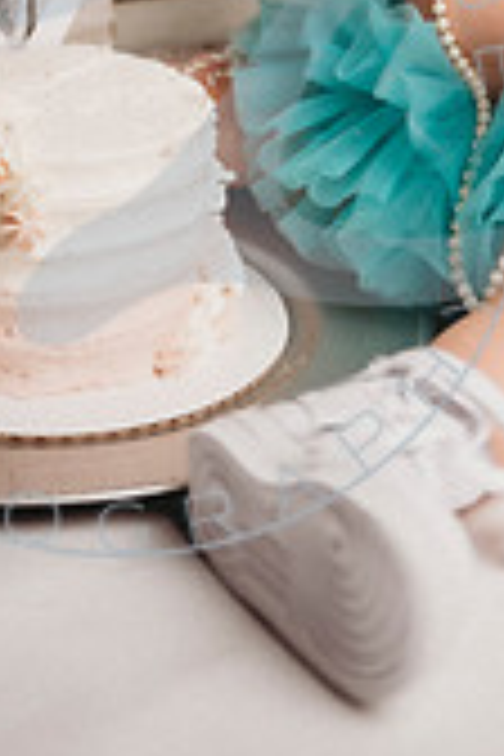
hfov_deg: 13.4
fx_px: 2142
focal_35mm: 102
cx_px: 324
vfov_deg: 18.7
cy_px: -202
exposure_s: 1/400
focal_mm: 38
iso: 100
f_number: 2.8
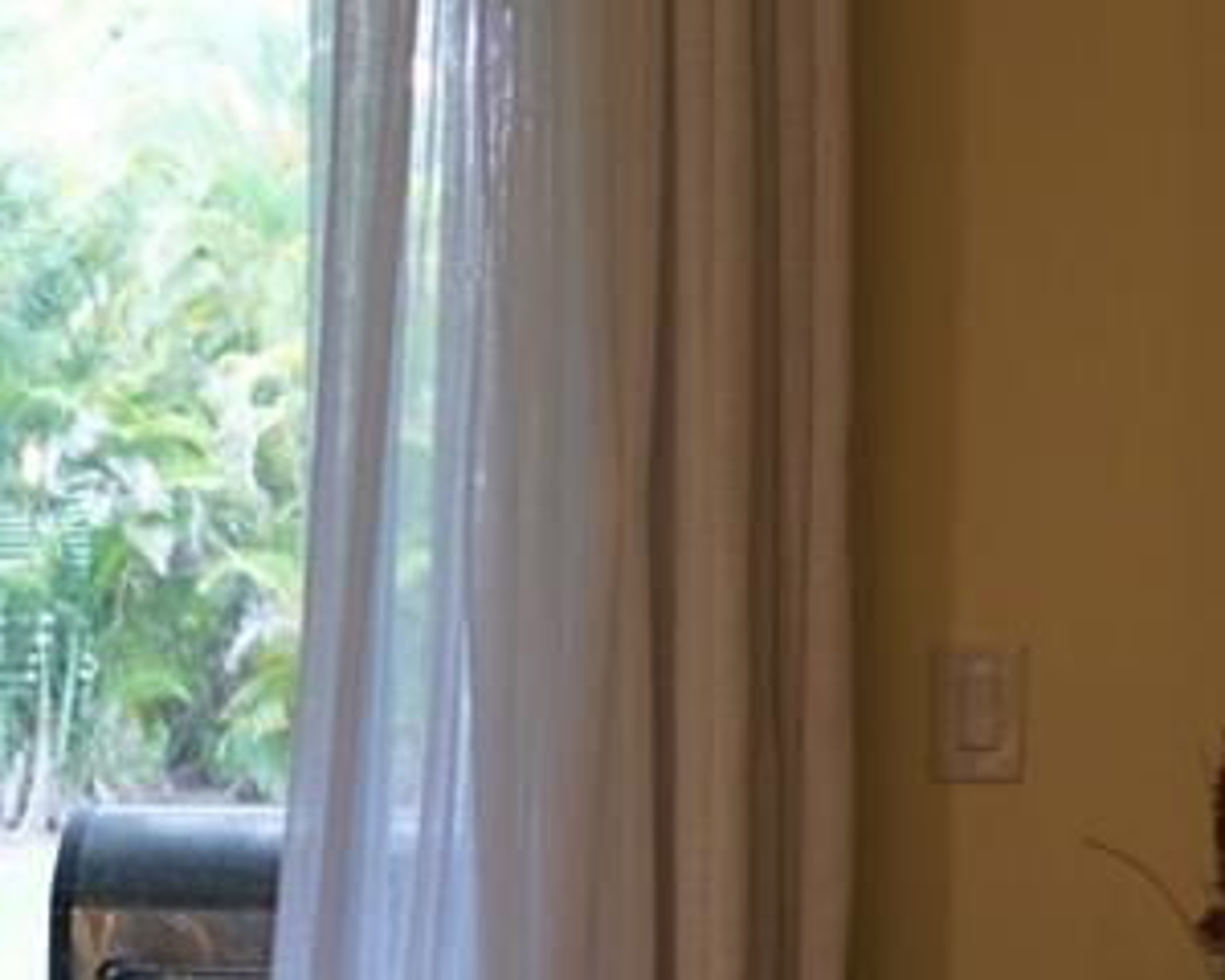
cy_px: 1196
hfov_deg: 14.4
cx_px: -853
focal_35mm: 120
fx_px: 4351
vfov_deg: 12.5
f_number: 1.4
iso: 160
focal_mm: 16
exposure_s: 1/125
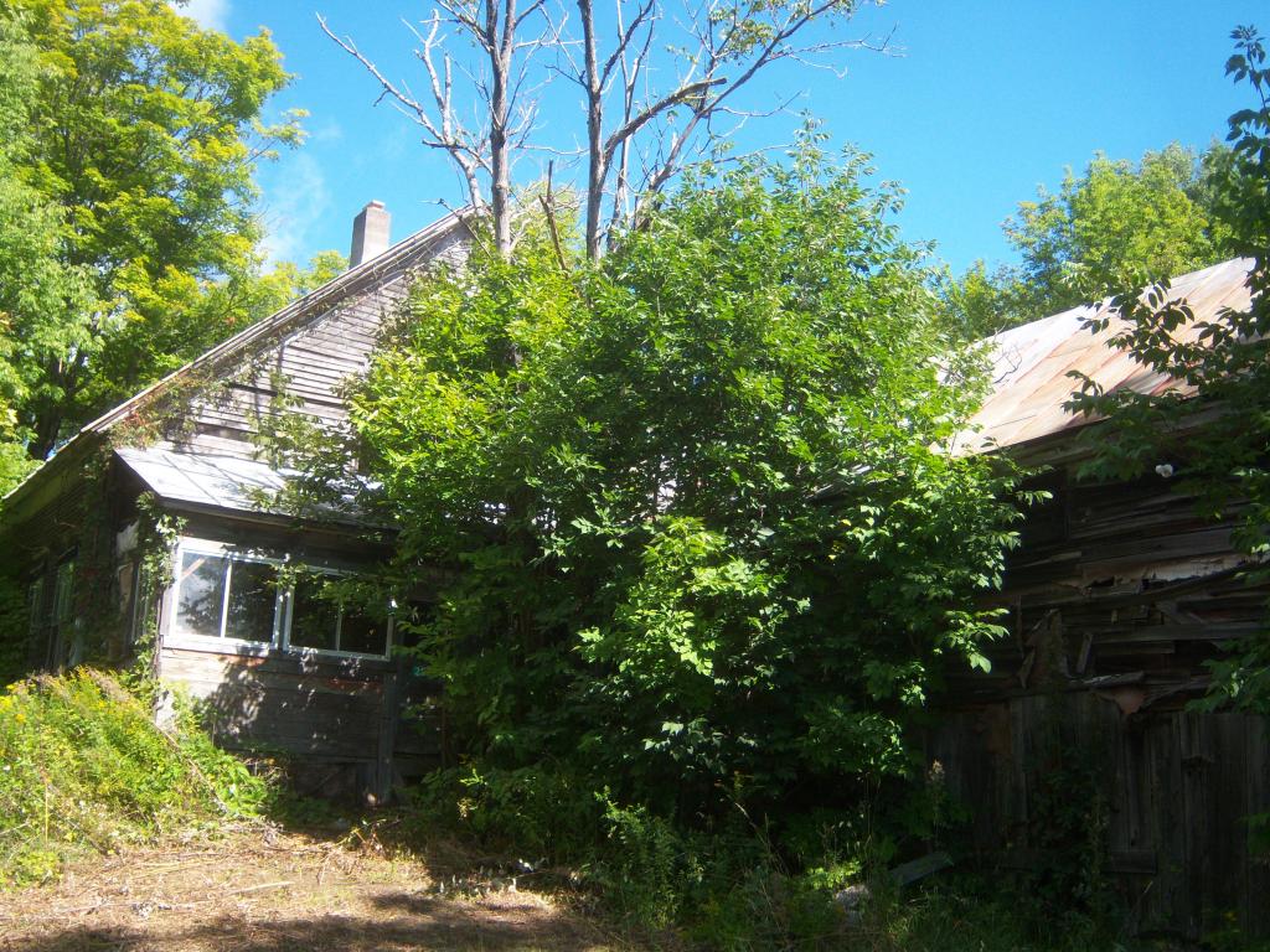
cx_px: 635
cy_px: 476
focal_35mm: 36
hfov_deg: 51.4
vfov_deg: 39.7
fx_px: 1321
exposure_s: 1/400
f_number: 2.8
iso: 80
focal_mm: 7.5
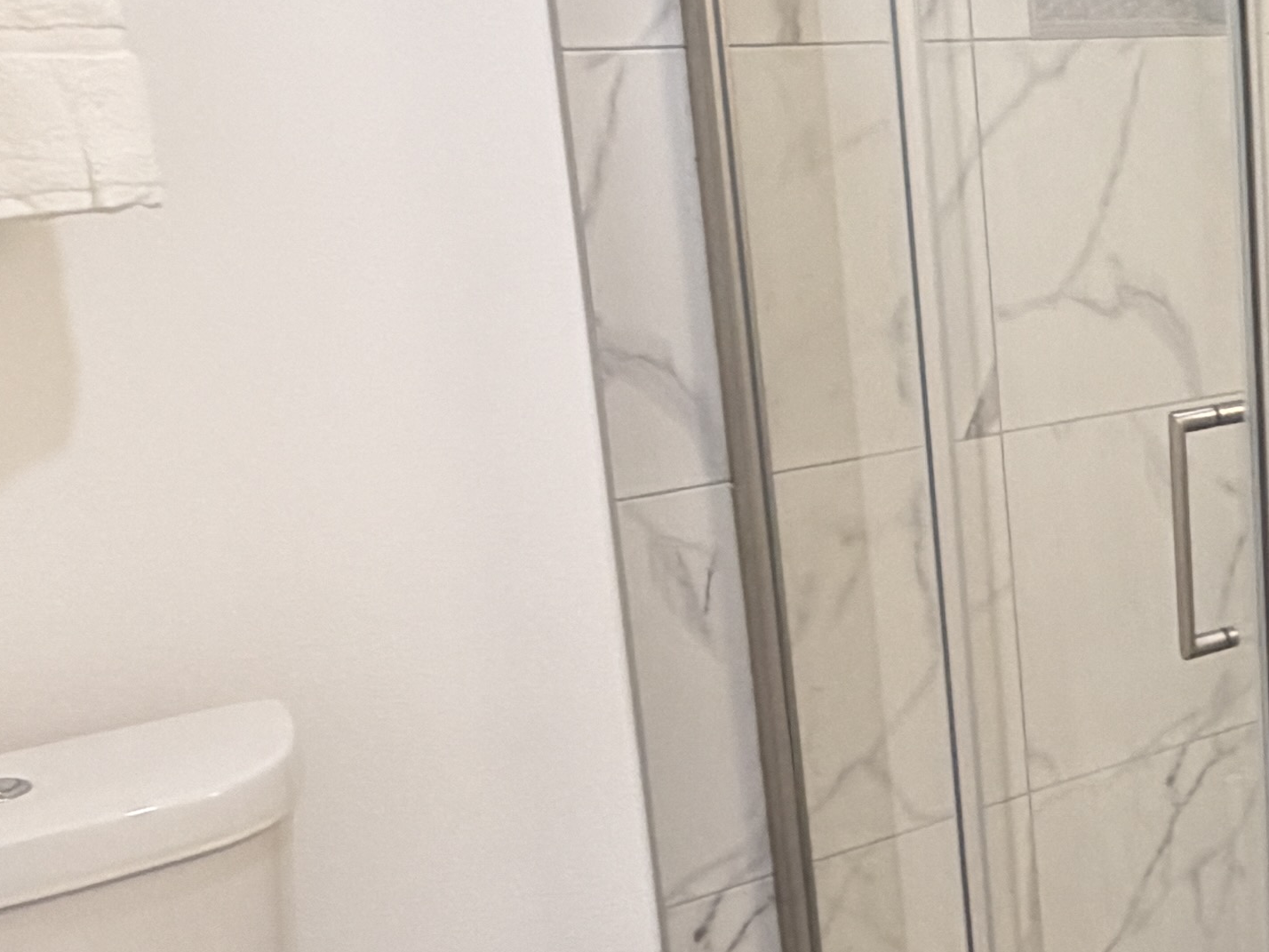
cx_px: 1565
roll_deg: +1.3
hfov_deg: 29.1
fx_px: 2053
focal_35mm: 56
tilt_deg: -14.0
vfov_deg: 26.1
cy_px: 473
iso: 200
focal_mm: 2.22
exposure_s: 1/60
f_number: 2.2
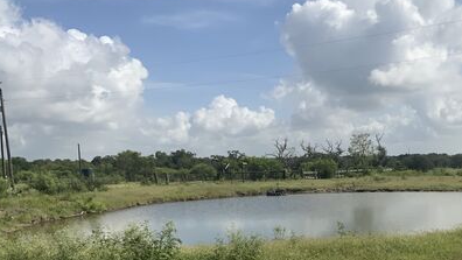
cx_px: 349
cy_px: 230
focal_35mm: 51
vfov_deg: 23.0
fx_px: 625
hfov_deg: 39.4
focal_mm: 3
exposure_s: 1/3322
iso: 20
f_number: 1.8
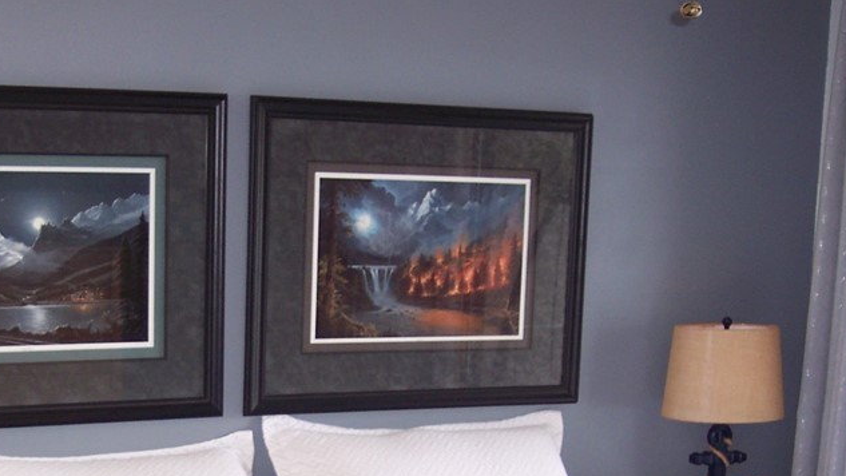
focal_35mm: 67
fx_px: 1503
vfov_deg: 17.6
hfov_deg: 31.3
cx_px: 303
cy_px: 469
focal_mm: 8
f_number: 2.8
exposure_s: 1/90
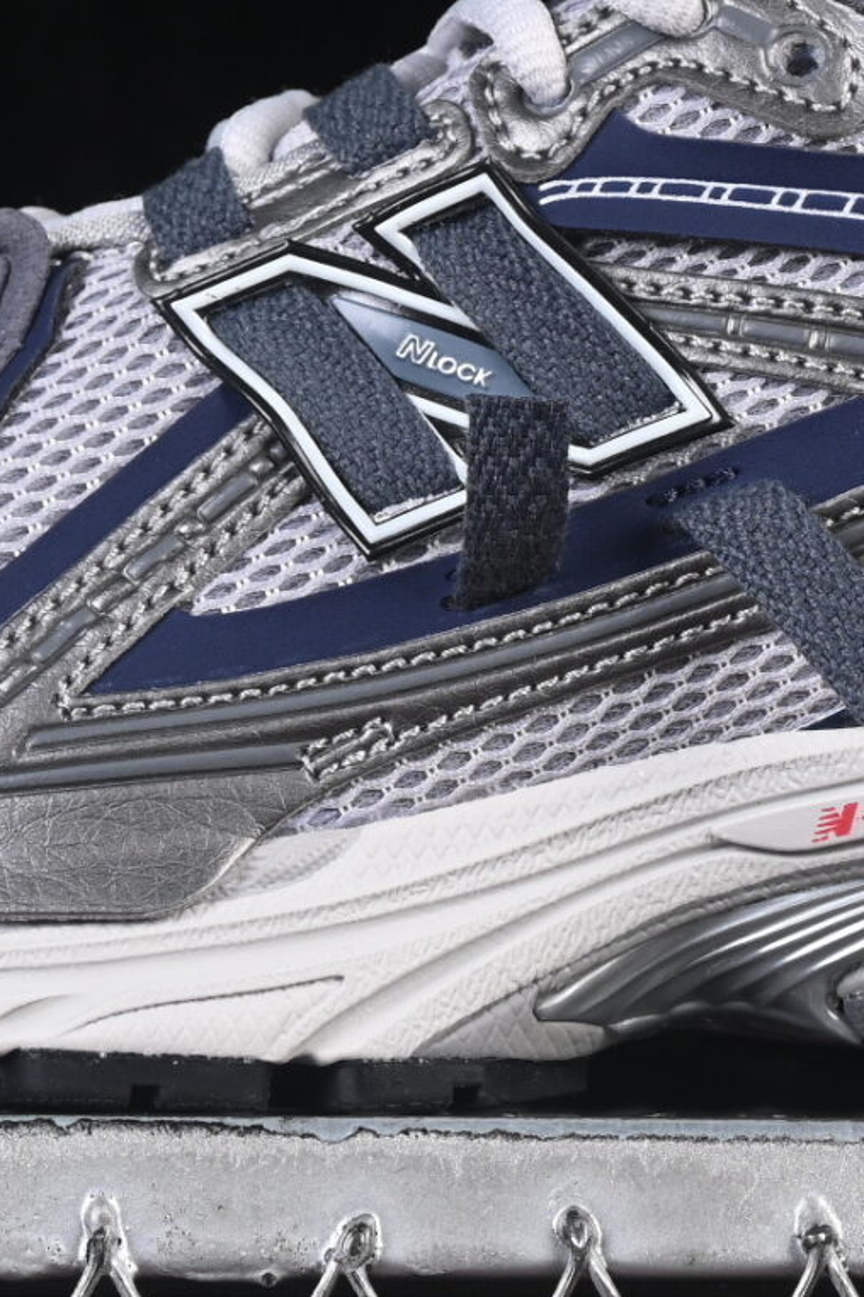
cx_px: 456
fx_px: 9071
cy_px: 212
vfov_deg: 8.2
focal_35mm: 252
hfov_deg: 5.5
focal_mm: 50
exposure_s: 1/80
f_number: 7.1
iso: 160
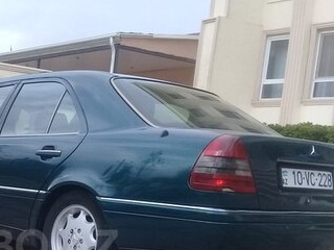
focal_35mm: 64
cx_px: 11
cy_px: 245
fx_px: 618
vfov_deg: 22.1
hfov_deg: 28.6
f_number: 2.2
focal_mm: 3.3
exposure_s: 1/280
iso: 50
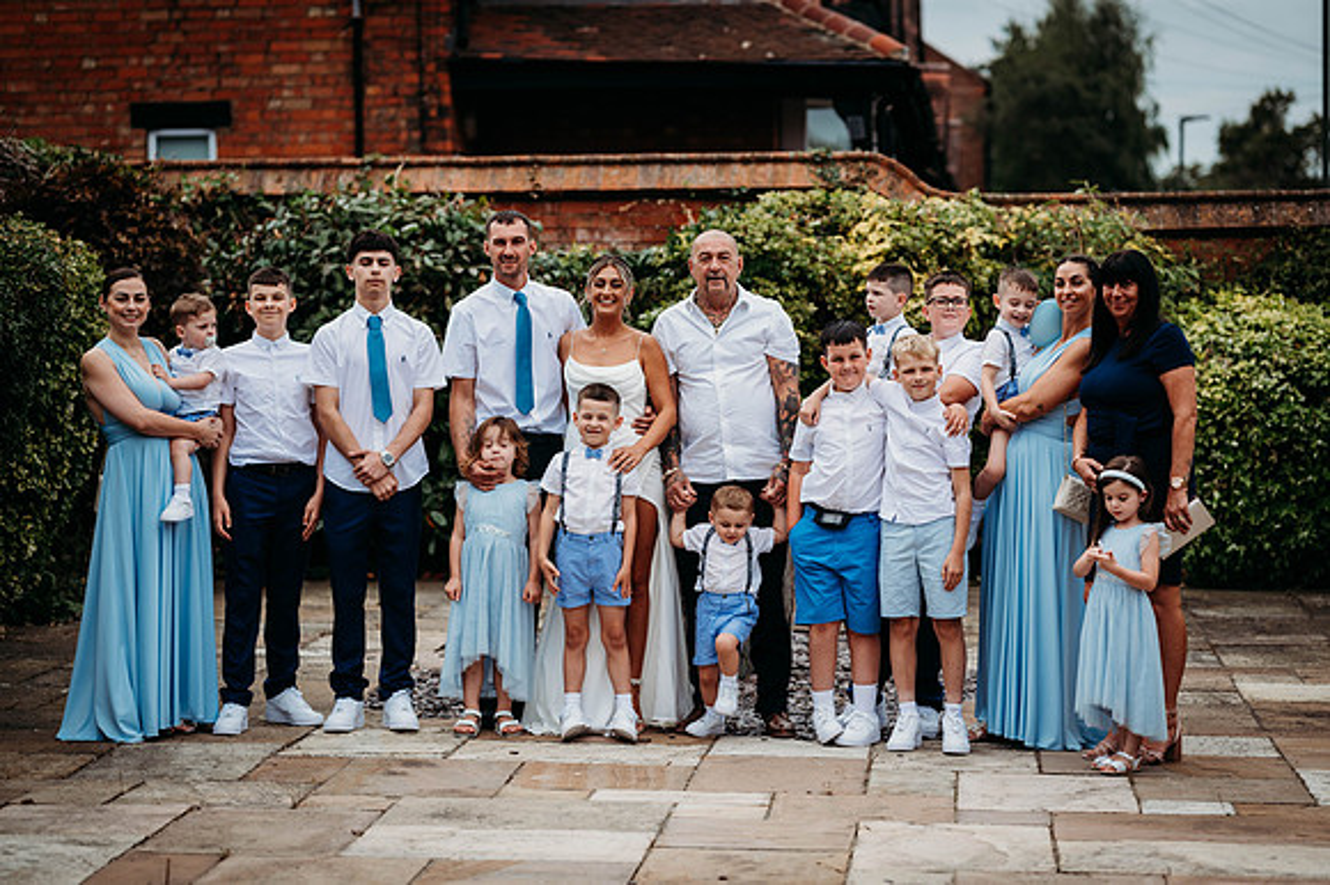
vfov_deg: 14.6
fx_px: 3454
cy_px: 398
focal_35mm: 94
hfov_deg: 21.8
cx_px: 732
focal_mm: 85
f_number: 2.2
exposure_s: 1/1250
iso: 100
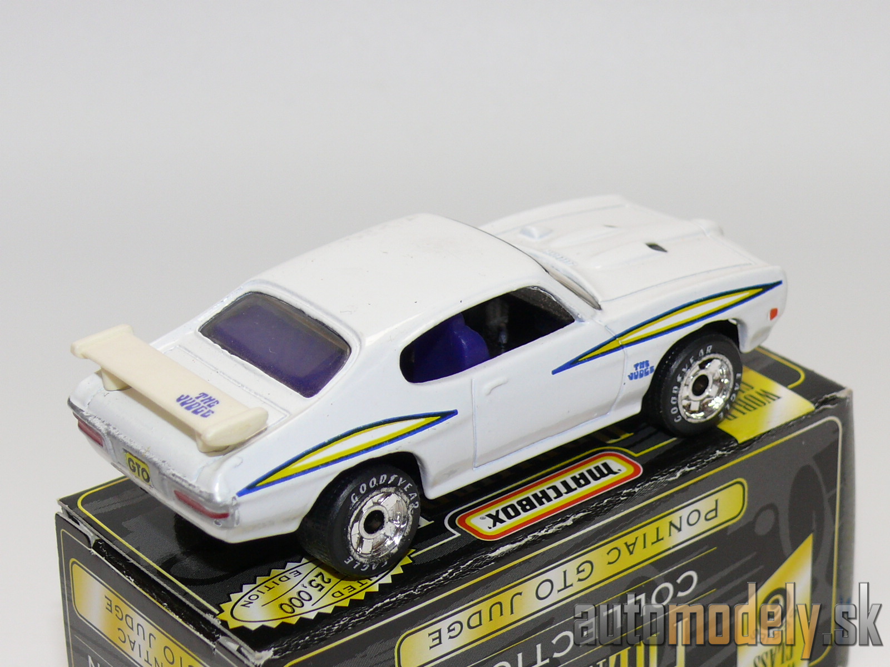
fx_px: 2622
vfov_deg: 14.5
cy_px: 334
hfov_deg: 19.3
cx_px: 445
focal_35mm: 102
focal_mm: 13.4
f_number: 4
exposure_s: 1/30
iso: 100
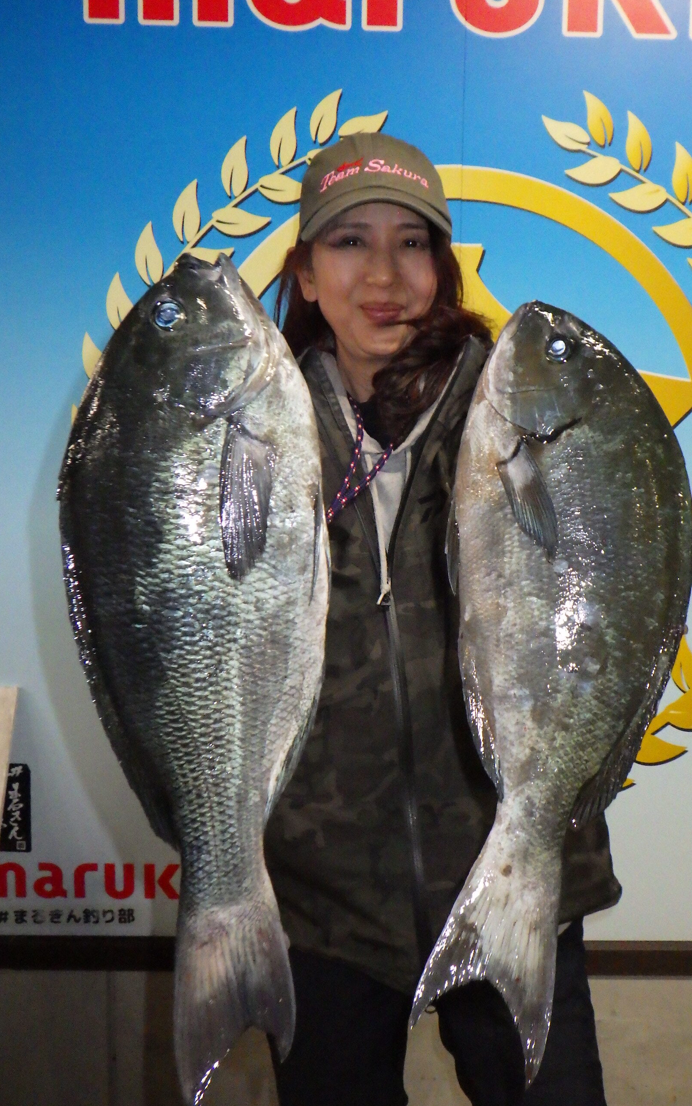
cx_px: 404
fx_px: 905
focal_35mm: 30
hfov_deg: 41.7
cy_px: 553
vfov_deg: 62.9
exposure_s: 1/45
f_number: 3.5
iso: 1600
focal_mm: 5
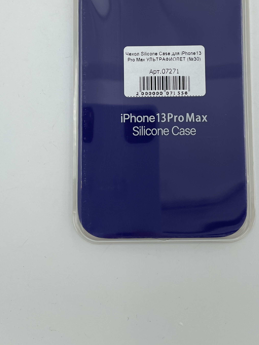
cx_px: 150
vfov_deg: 46.3
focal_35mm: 39
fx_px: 389
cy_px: 89
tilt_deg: -87.8
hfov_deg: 36.7
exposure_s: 1/1575
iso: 32
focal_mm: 4.2
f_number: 1.6
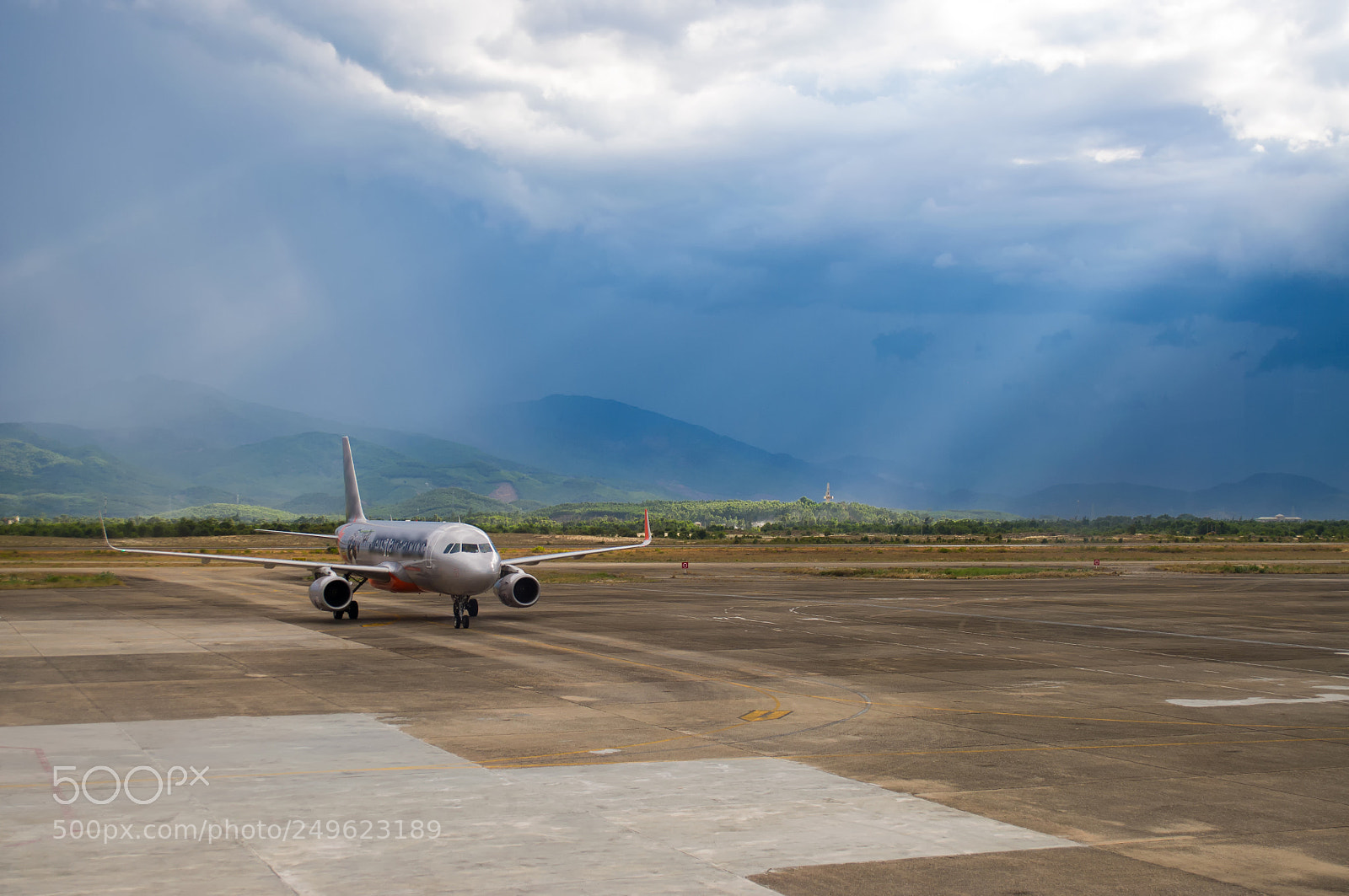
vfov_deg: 25.7
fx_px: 1965
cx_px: 674
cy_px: 448
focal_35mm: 52
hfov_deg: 37.9
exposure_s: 1/500
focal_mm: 35
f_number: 5
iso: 250
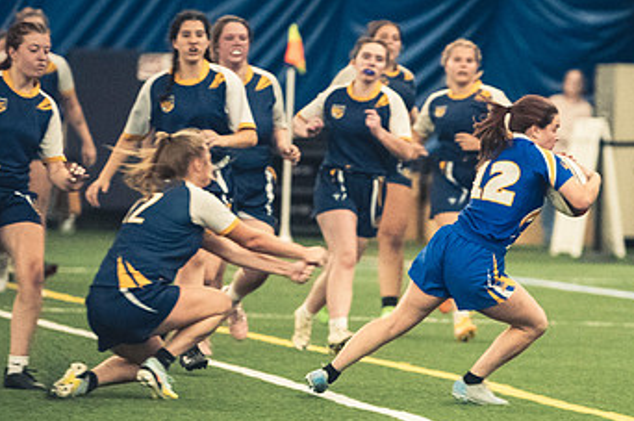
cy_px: 326
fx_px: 8265
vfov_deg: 2.9
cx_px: 532
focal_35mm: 470
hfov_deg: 4.4
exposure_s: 1/500
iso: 12800
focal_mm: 185
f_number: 2.8
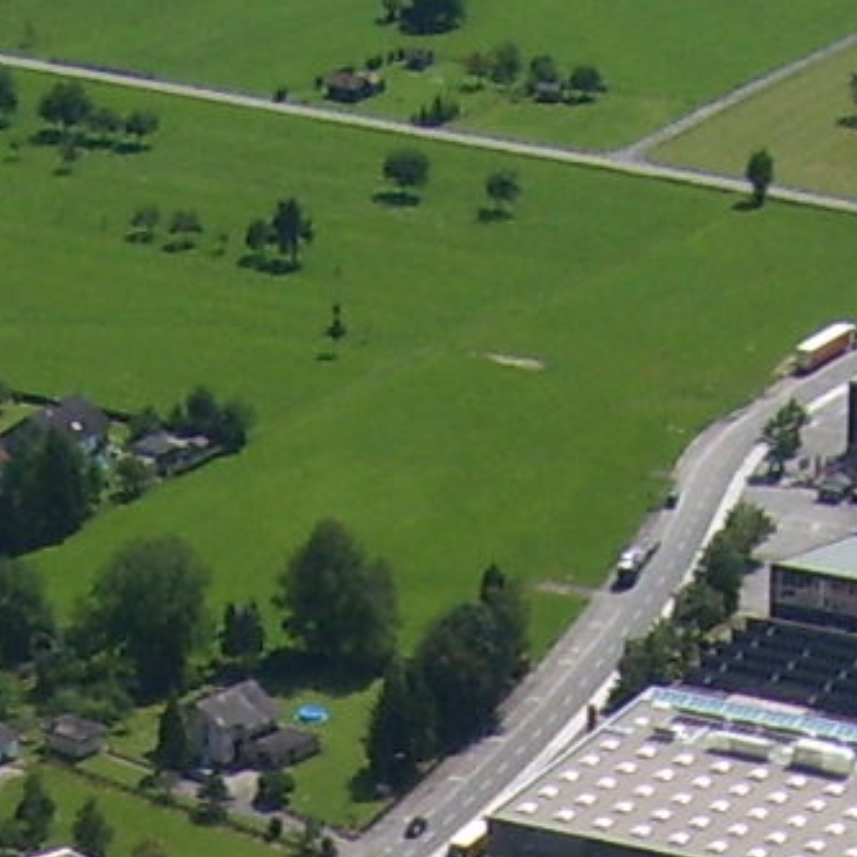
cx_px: 311
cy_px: 1789
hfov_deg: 9.4
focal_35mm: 185
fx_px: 5182
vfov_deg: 8.9
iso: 80
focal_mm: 5.6
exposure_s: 1/500
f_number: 4.8
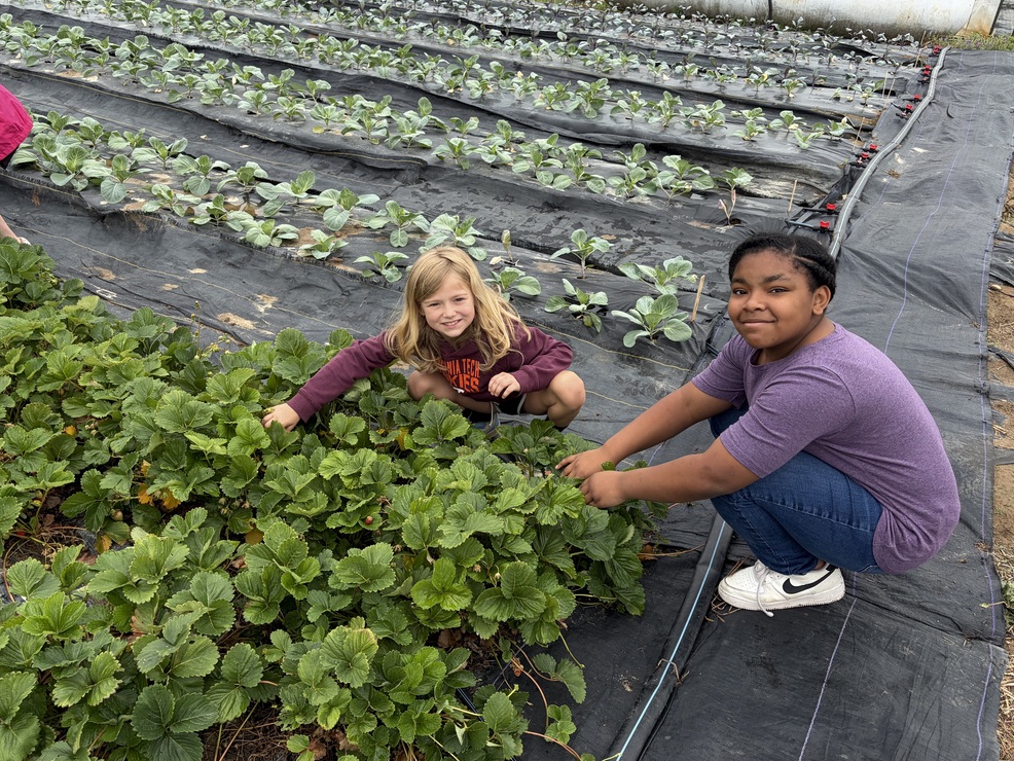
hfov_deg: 65.3
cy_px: 383
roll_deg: -3.8
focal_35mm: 27
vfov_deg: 51.4
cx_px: 496
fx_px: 791
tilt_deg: -33.9
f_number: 1.6
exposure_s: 1/373
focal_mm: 5.96
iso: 50
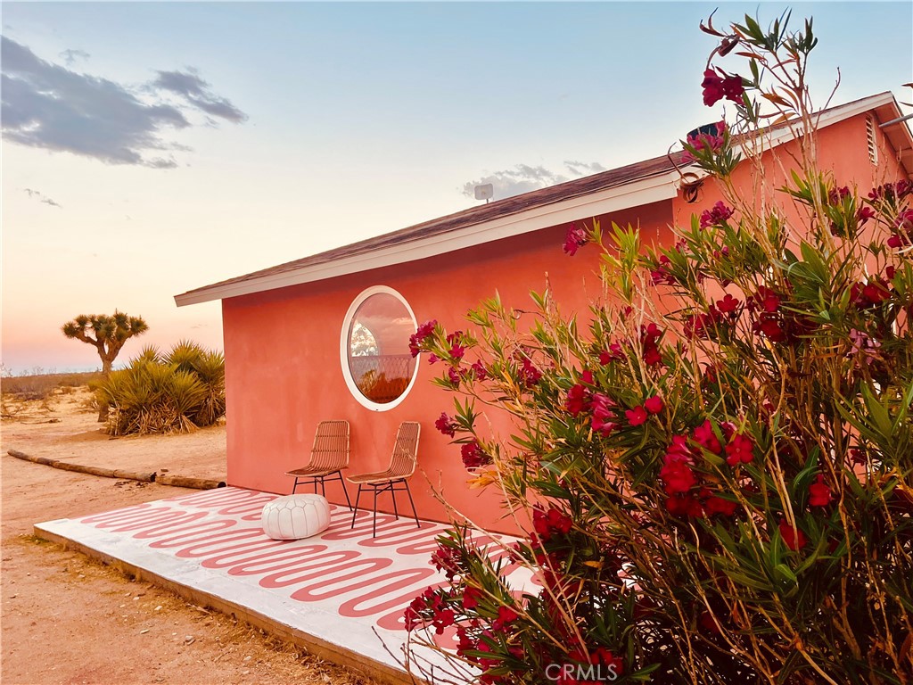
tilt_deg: +2.2
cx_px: 456
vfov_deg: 53.1
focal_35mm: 26
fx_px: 686
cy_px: 342
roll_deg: +2.9
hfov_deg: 67.3
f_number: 1.6
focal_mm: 5.1
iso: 80
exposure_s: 1/120
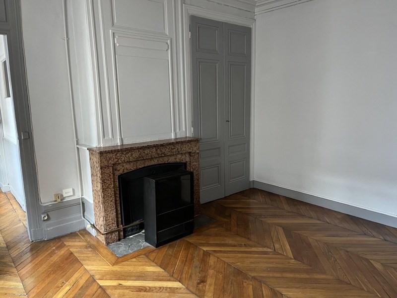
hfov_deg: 67.3
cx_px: 198
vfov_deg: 53.1
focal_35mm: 26
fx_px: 298
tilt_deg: -9.2
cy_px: 149
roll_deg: +0.8
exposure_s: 1/60
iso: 250
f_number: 1.6
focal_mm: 5.1
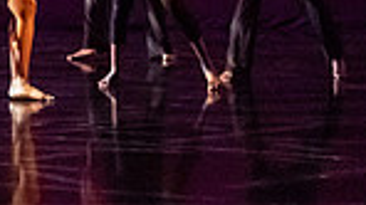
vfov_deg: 6.5
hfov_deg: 11.7
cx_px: -76
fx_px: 1746
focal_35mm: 180
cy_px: -193
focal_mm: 38
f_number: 4
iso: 6400
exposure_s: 1/160
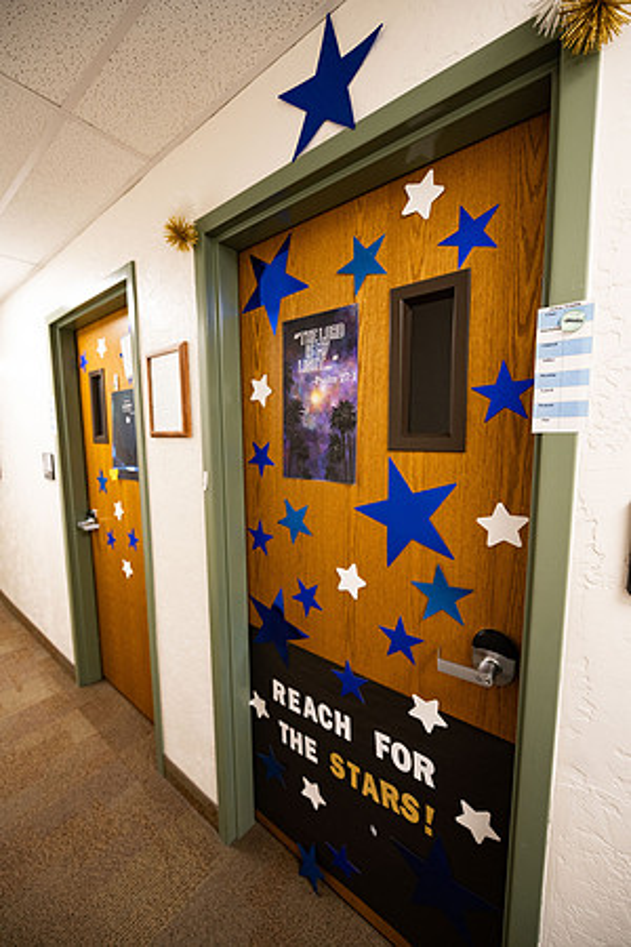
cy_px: 474
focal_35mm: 14
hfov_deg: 81.2
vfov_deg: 104.3
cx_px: 316
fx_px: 368
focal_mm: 14
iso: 640
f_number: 2.8
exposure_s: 1/200
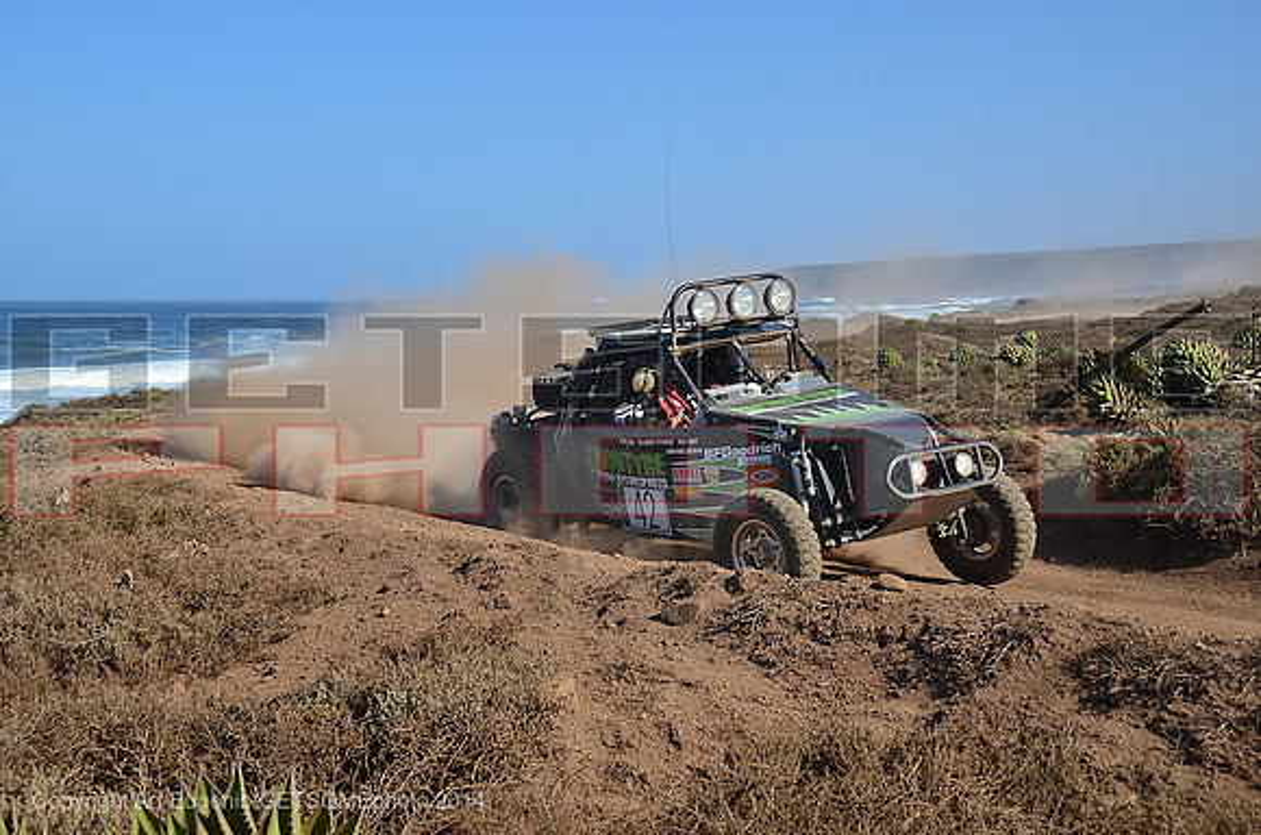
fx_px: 1625
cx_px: 630
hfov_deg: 42.4
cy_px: 418
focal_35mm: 46
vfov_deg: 28.8
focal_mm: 31
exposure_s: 1/640
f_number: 7.1
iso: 200
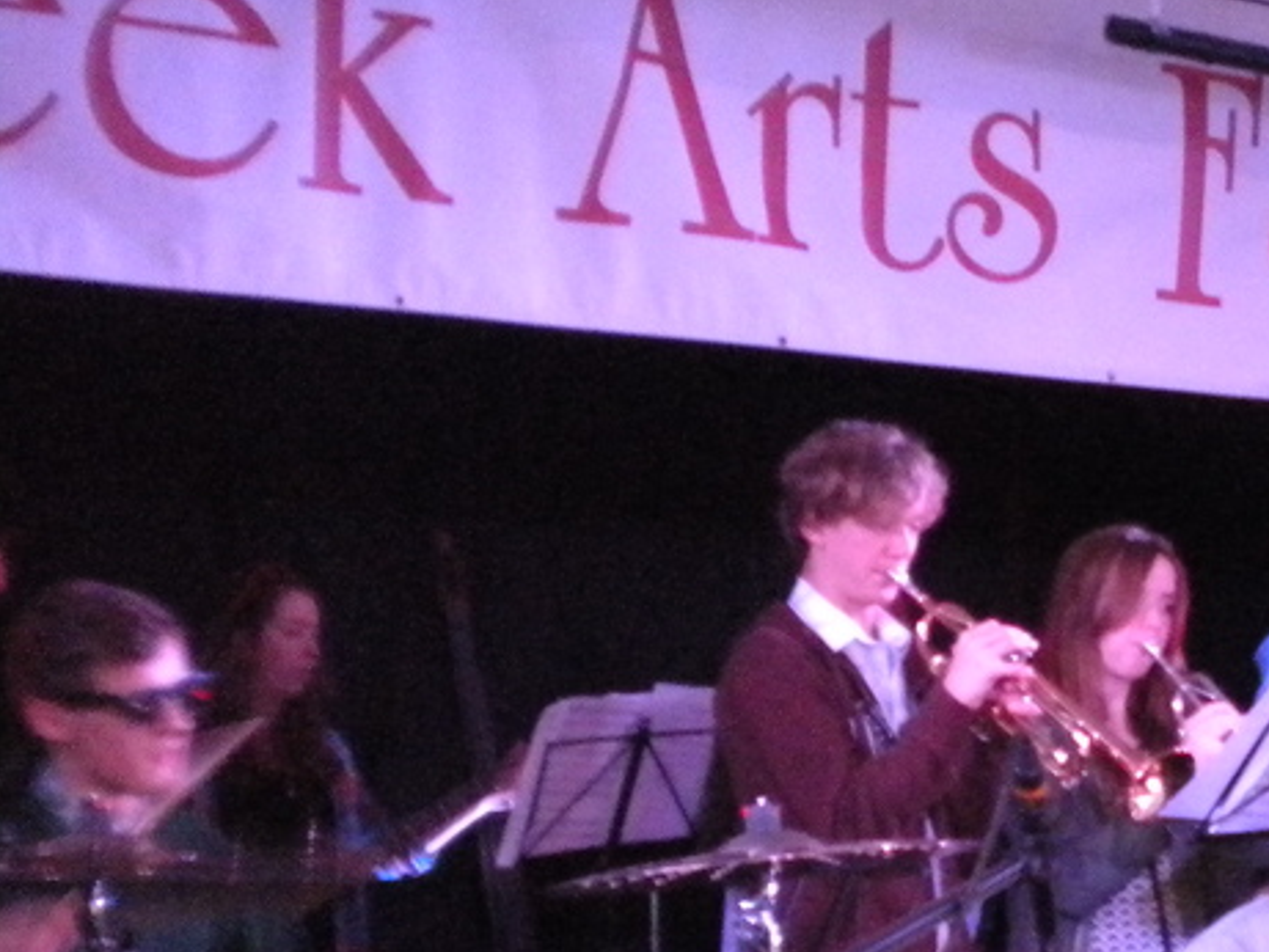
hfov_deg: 21.9
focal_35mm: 83
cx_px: 1497
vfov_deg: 17.6
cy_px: 766
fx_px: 3044
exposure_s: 1/7.1
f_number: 3.1
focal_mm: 6.3
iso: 800
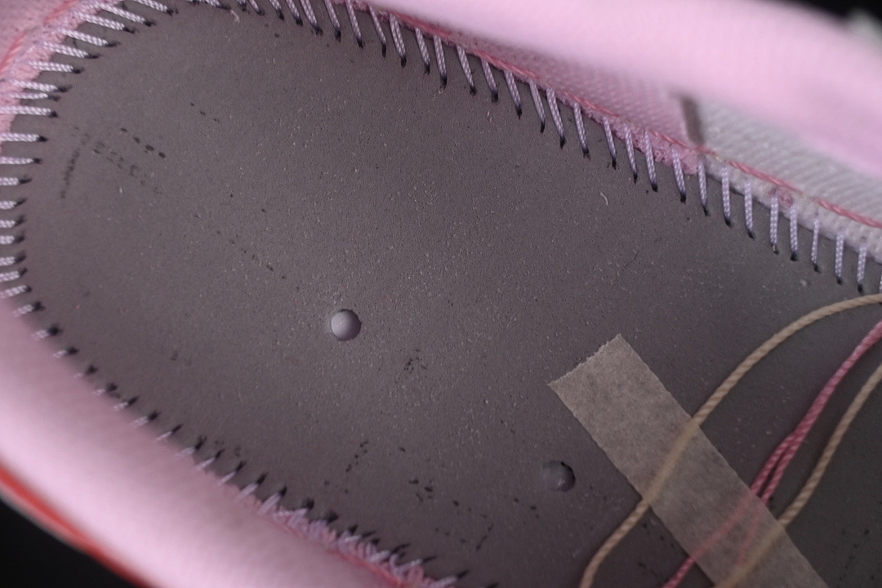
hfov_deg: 27.0
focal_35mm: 75
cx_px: 441
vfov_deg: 18.2
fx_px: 1837
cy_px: 294
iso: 160
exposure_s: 1/80
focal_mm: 50
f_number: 7.1
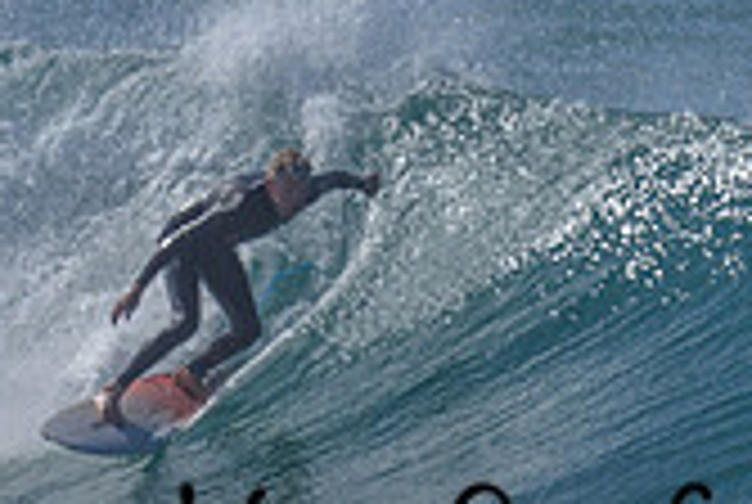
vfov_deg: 0.4
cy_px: 254
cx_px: 524
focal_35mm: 3809
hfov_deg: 0.5
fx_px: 79706
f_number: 6.3
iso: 200
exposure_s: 1/2000
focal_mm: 800
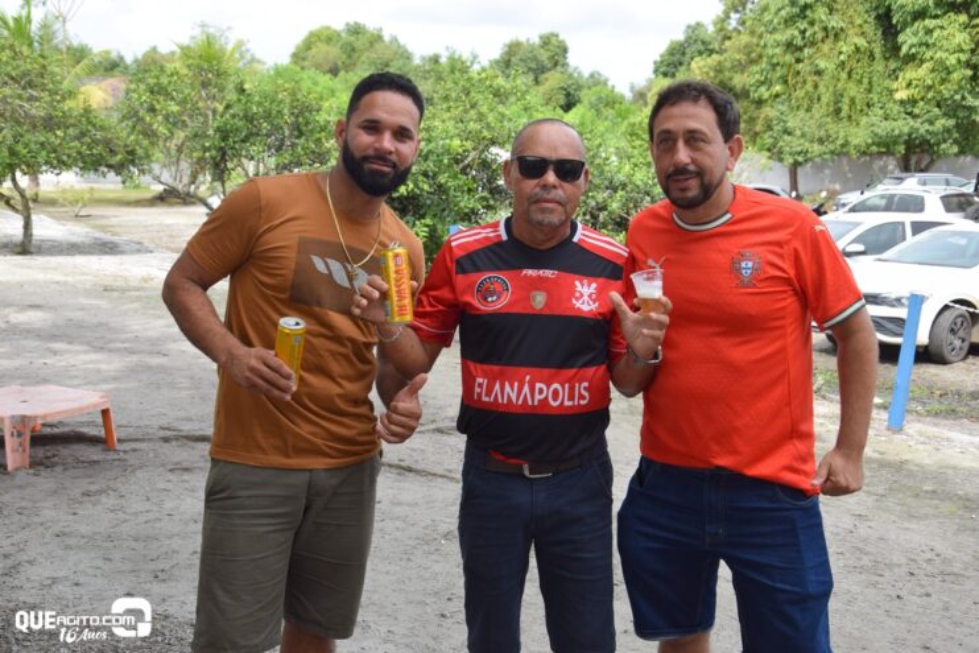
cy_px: 326
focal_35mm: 52
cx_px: 490
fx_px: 1428
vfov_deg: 25.8
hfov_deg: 37.8
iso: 280
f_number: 8
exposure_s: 1/250
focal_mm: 35
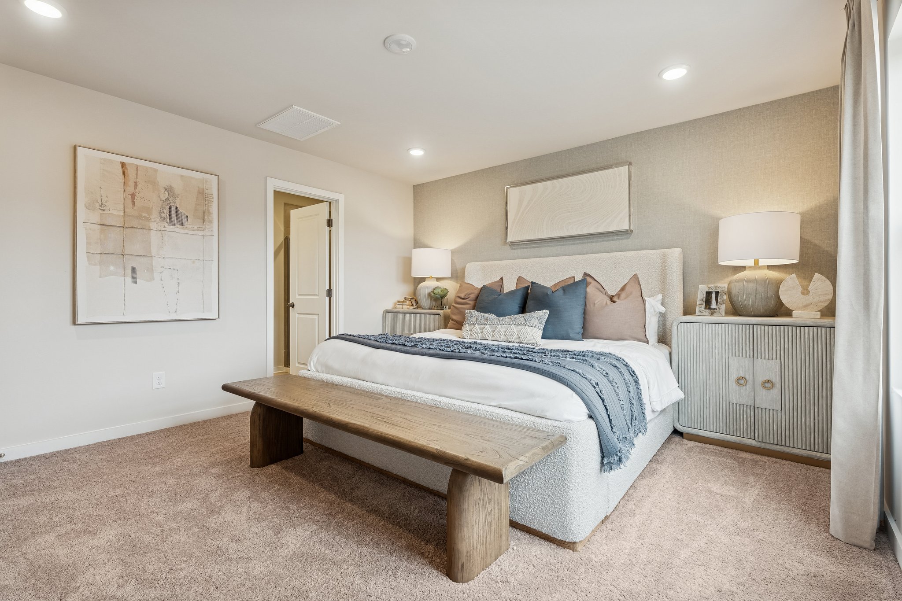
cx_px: 451
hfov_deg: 96.7
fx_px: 401
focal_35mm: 16
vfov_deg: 73.7
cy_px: 300
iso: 400
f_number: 8
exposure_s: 1/15
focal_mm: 16
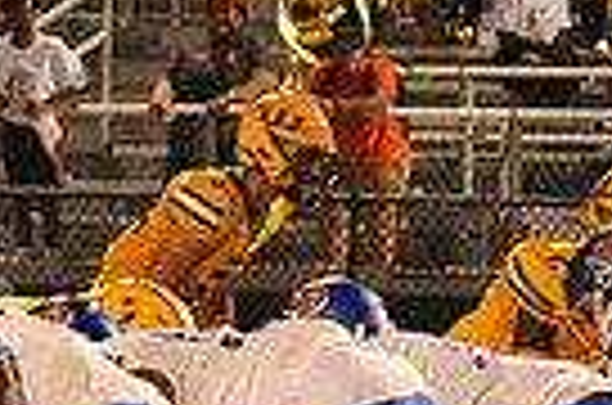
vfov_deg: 1.6
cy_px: 405
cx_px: -400
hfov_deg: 2.4
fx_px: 14501
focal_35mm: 855
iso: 3200
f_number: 5
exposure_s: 1/160
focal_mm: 200
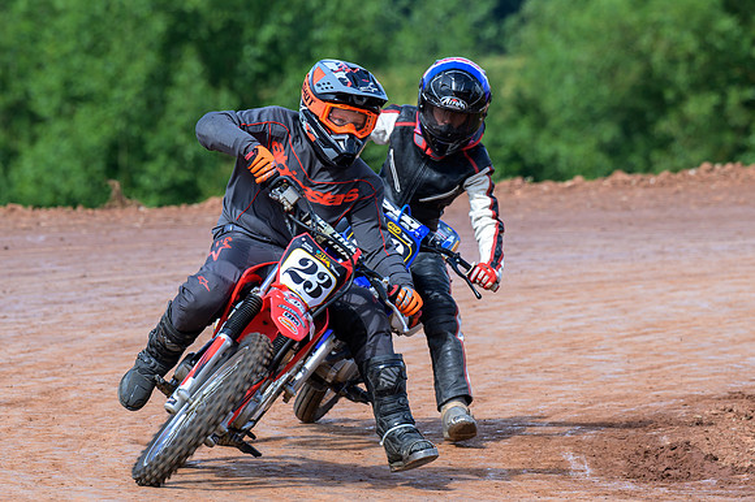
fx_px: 7814
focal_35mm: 373
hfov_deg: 5.5
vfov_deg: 3.7
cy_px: 251
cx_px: 482
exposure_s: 1/400
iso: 90
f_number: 5
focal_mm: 195
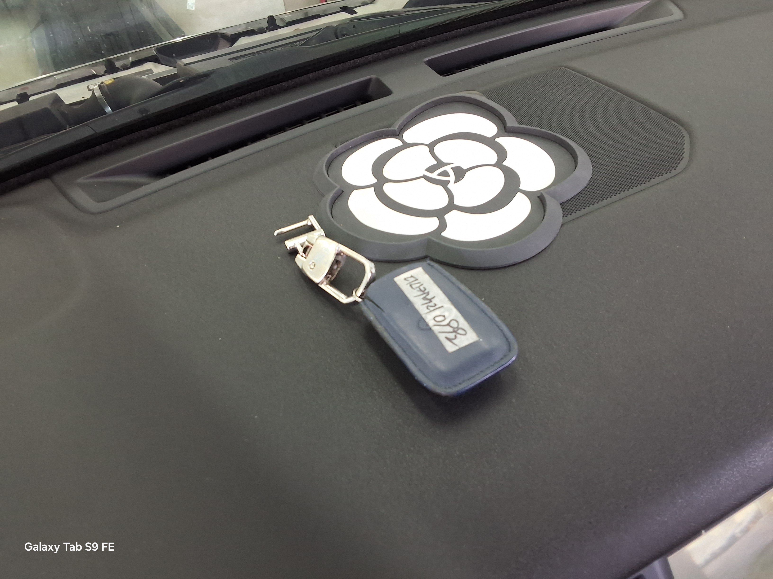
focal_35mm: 28
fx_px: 625
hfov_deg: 63.4
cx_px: 386
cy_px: 290
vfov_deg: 49.7
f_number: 1.9
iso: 80
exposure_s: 1/40
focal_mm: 2.91
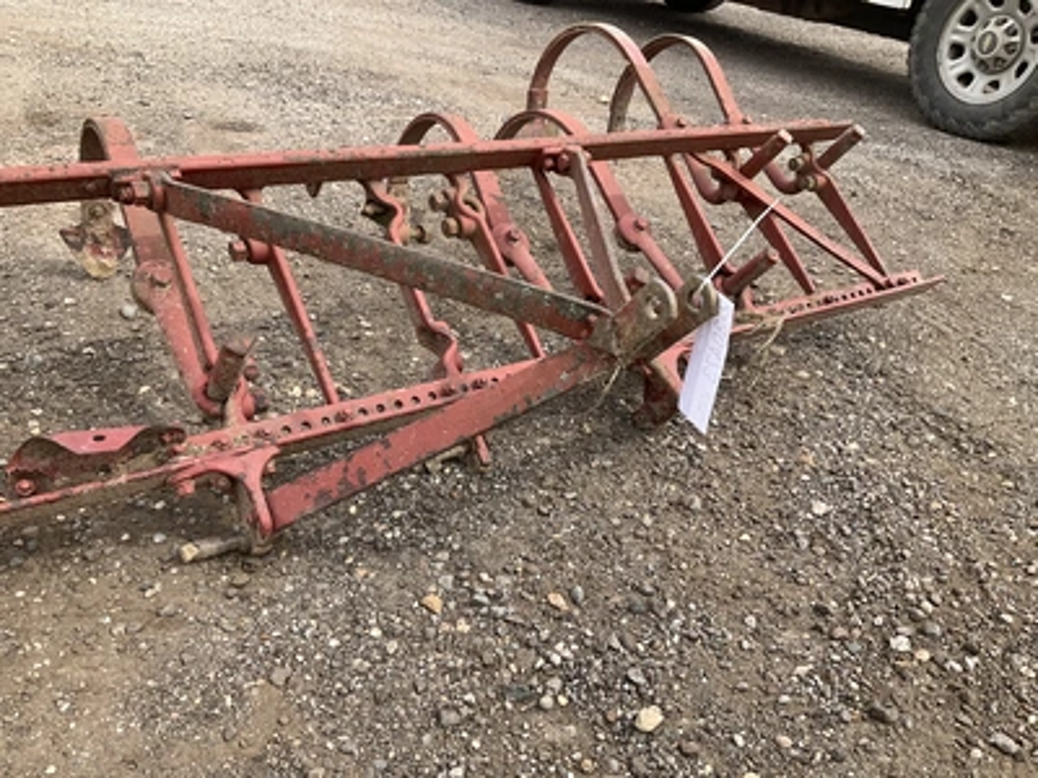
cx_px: 519
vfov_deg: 48.2
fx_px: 870
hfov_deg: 61.7
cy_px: 389
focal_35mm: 29
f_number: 1.8
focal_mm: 3
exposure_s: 1/749
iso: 25
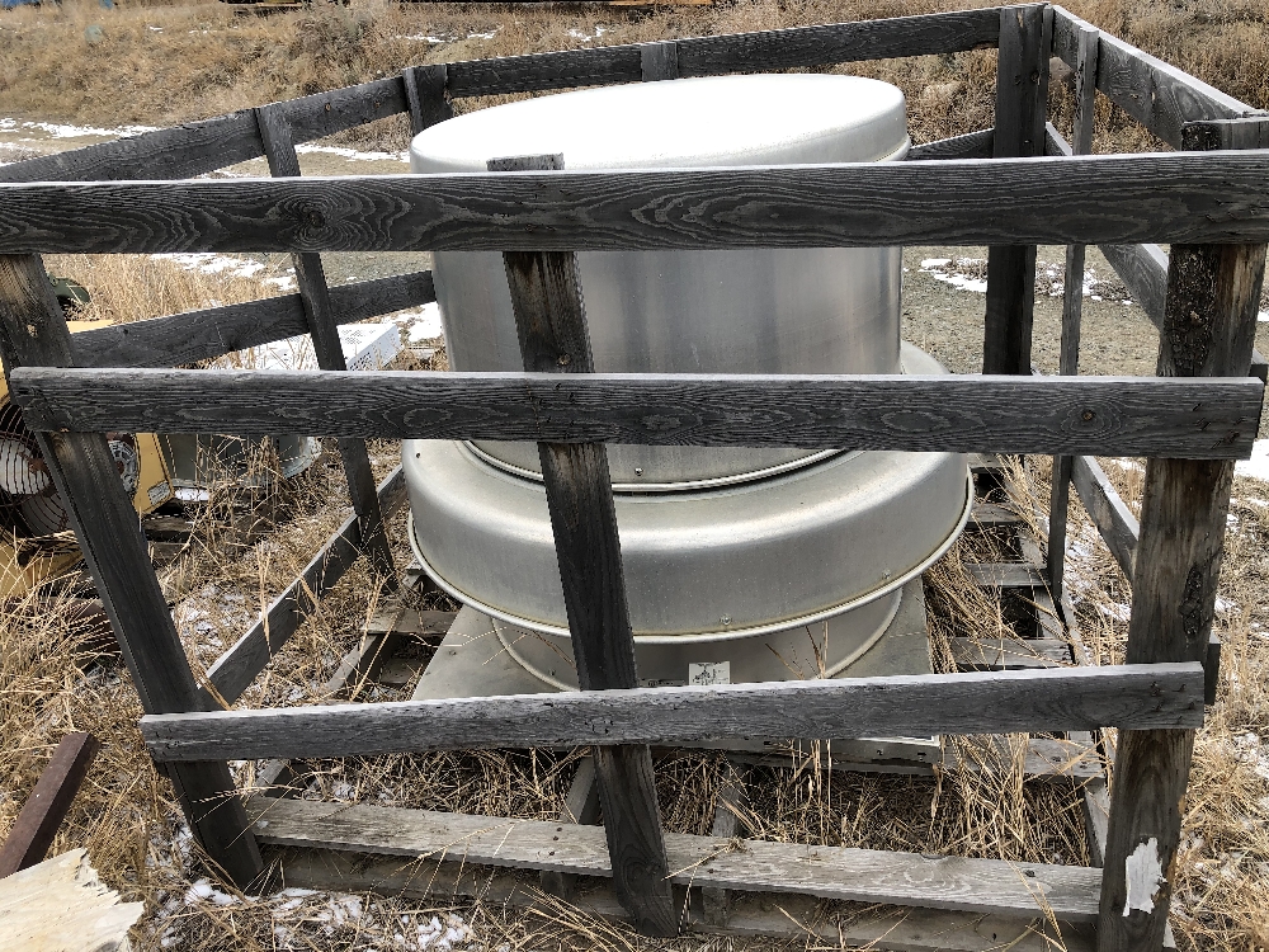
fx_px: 1026
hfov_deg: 63.4
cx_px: 634
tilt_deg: -27.7
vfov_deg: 49.7
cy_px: 476
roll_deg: +2.7
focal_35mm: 28
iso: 20
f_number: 1.8
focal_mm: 3.99
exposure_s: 1/120
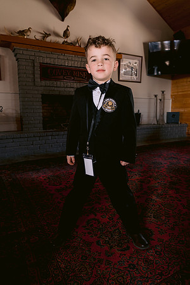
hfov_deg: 53.1
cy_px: 142
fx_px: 190
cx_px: 95
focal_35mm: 24
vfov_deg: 73.7
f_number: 4
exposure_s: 1/50
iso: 800
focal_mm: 24
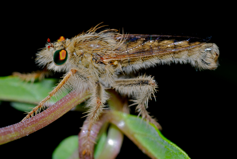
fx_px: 1038
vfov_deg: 8.7
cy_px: 80
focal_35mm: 158
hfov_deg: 13.0
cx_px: 118
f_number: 25
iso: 100
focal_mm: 105
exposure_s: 1/60
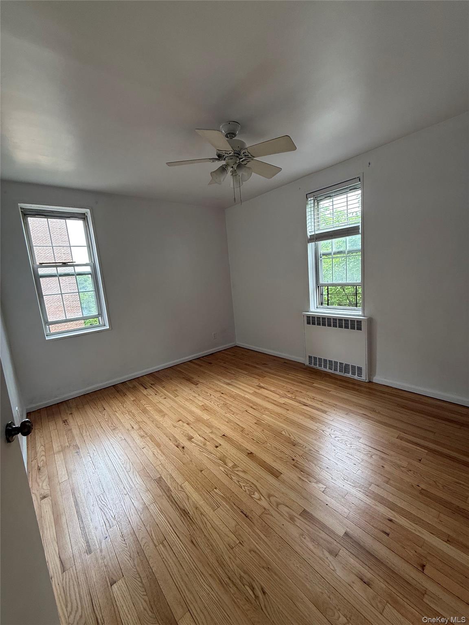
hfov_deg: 85.7
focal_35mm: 14
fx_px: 253
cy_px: 312
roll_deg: +6.2
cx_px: 234
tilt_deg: -7.8
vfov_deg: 102.1
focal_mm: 2.22
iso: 125
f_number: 2.2
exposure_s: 1/99
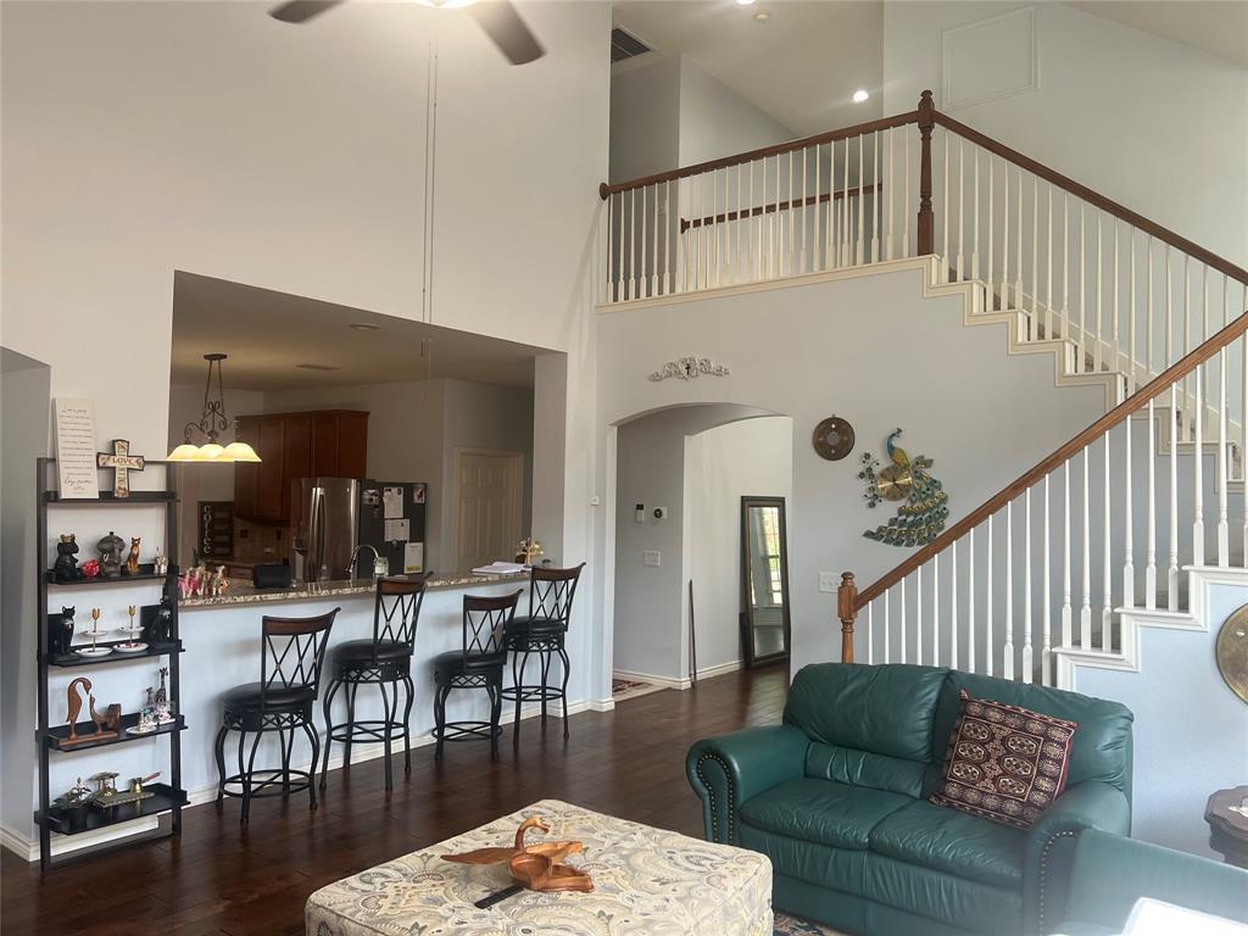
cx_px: 624
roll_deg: -1.3
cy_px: 468
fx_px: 937
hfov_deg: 67.3
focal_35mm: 26
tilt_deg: +2.6
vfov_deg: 53.1
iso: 125
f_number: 1.5
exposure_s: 1/120
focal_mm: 5.7
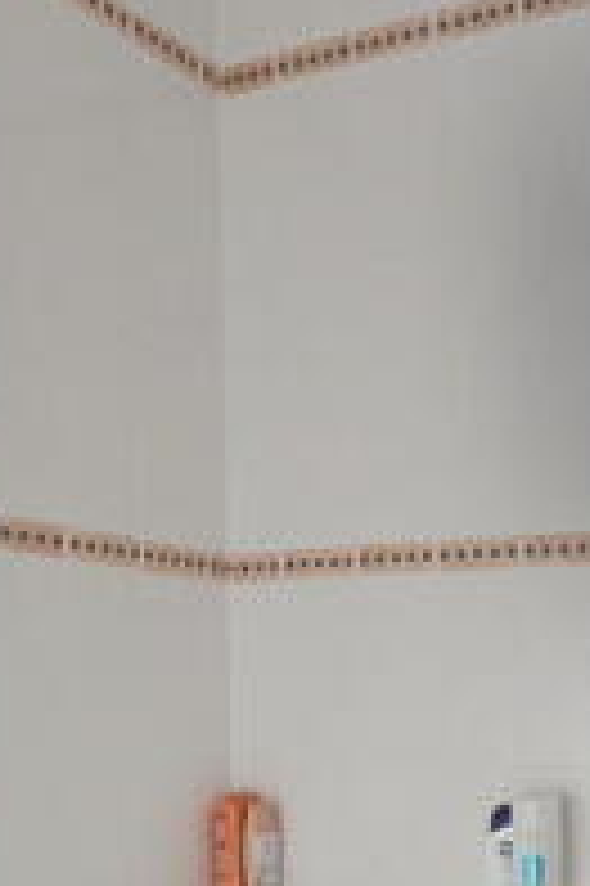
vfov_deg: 37.6
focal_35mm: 50
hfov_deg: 25.3
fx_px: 1231
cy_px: 758
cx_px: 619
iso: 400
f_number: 5.6
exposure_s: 1/125
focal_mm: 10
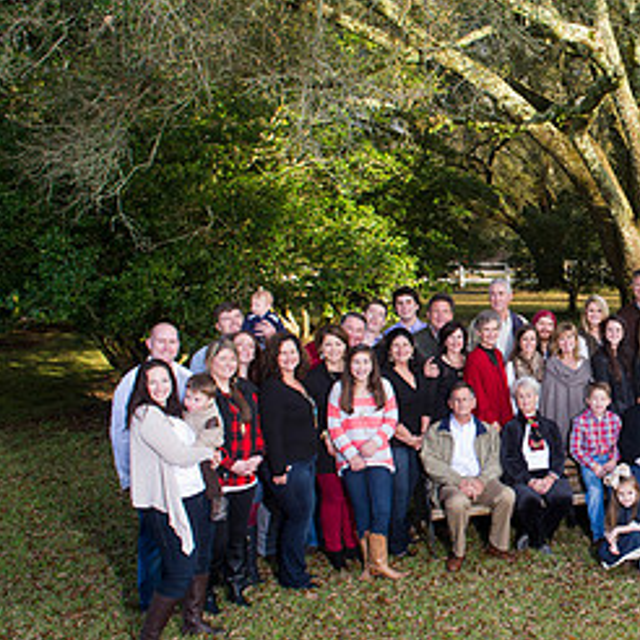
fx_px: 1004
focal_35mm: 48
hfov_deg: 32.0
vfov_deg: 35.4
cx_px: 669
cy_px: 333
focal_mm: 24
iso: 1000
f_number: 8
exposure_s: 1/250
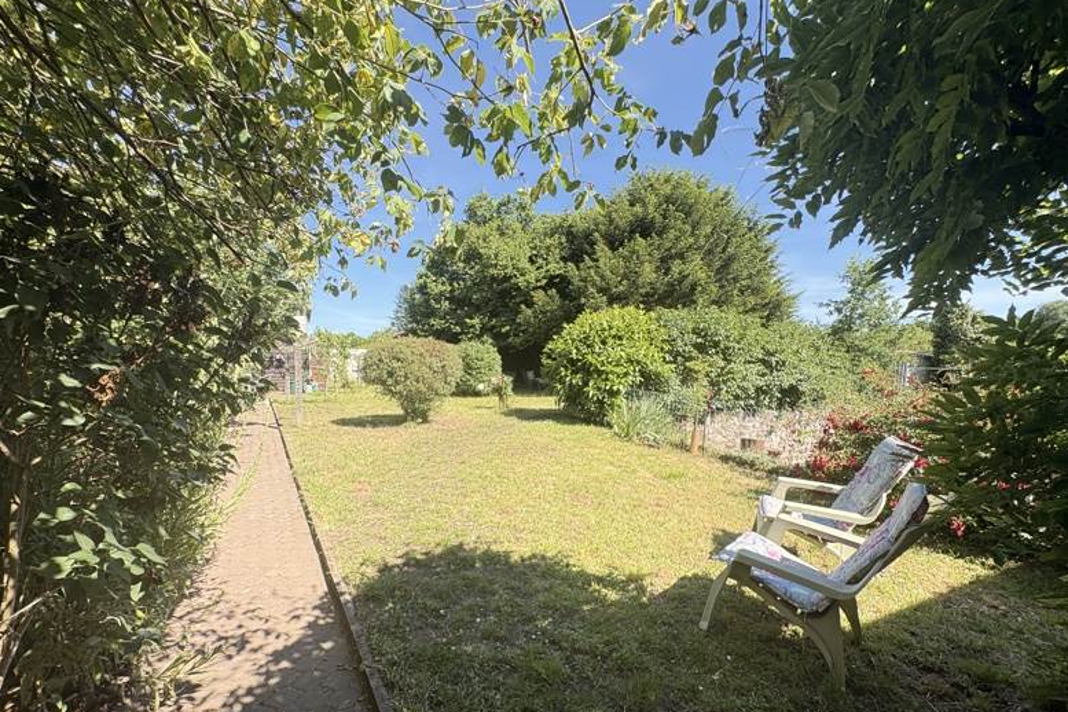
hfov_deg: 100.4
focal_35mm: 15
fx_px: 445
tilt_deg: -3.6
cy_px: 407
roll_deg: +0.7
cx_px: 526
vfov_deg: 76.9
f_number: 2.2
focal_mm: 2.22
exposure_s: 1/344
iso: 40
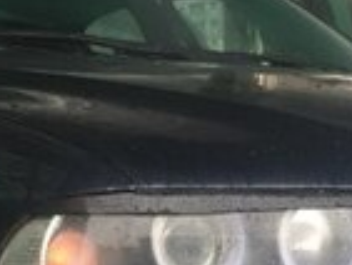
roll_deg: -0.4
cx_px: 272
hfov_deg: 14.4
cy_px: 369
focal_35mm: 136
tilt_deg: -6.6
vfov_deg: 10.6
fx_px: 1384
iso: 32
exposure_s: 1/33
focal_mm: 4.15
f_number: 2.2
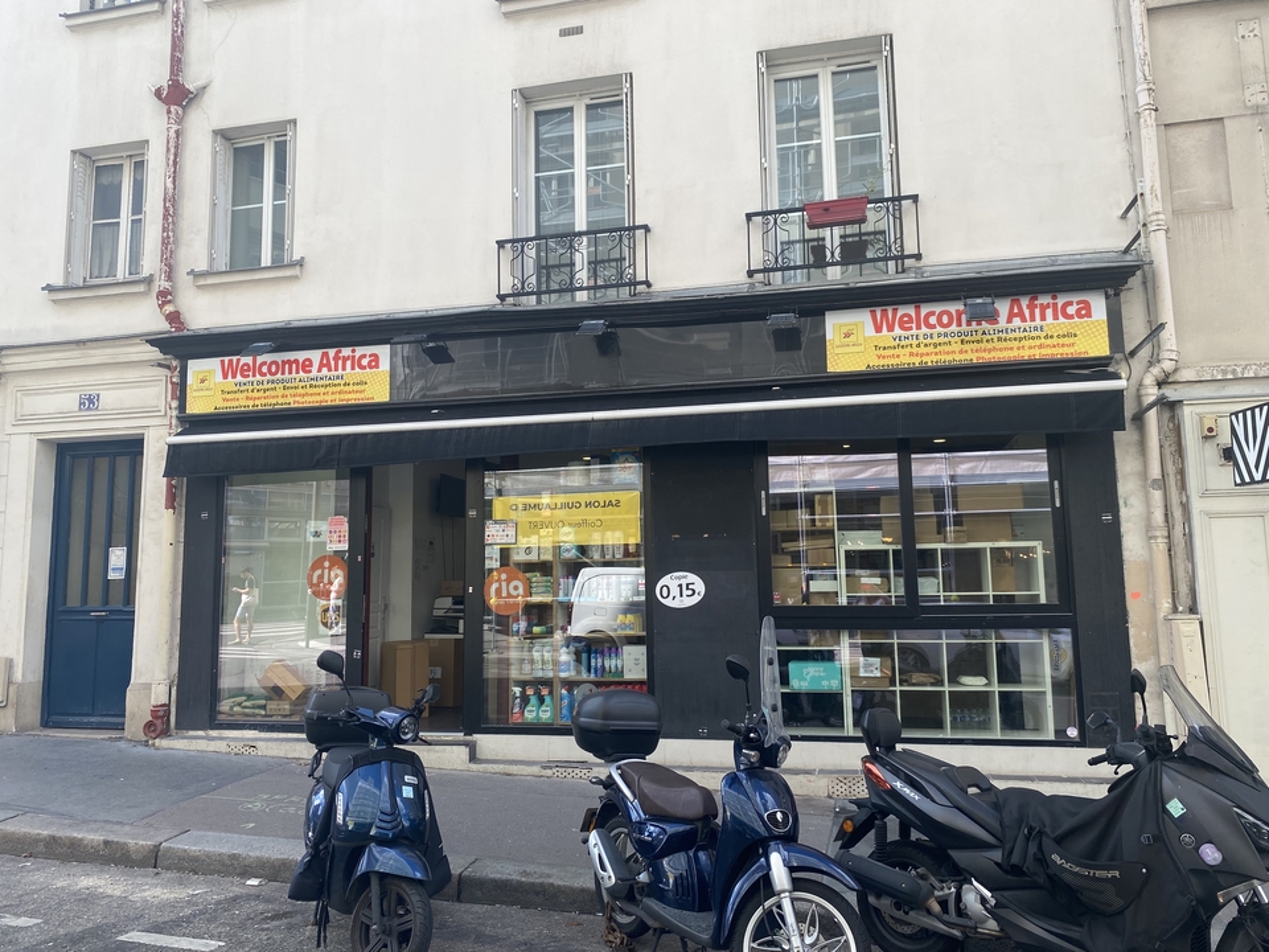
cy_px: 476
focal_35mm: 26
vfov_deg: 53.1
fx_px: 953
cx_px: 634
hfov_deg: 67.3
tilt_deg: +6.4
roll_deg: +0.8
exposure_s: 1/651
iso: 32
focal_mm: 4.25
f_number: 1.8
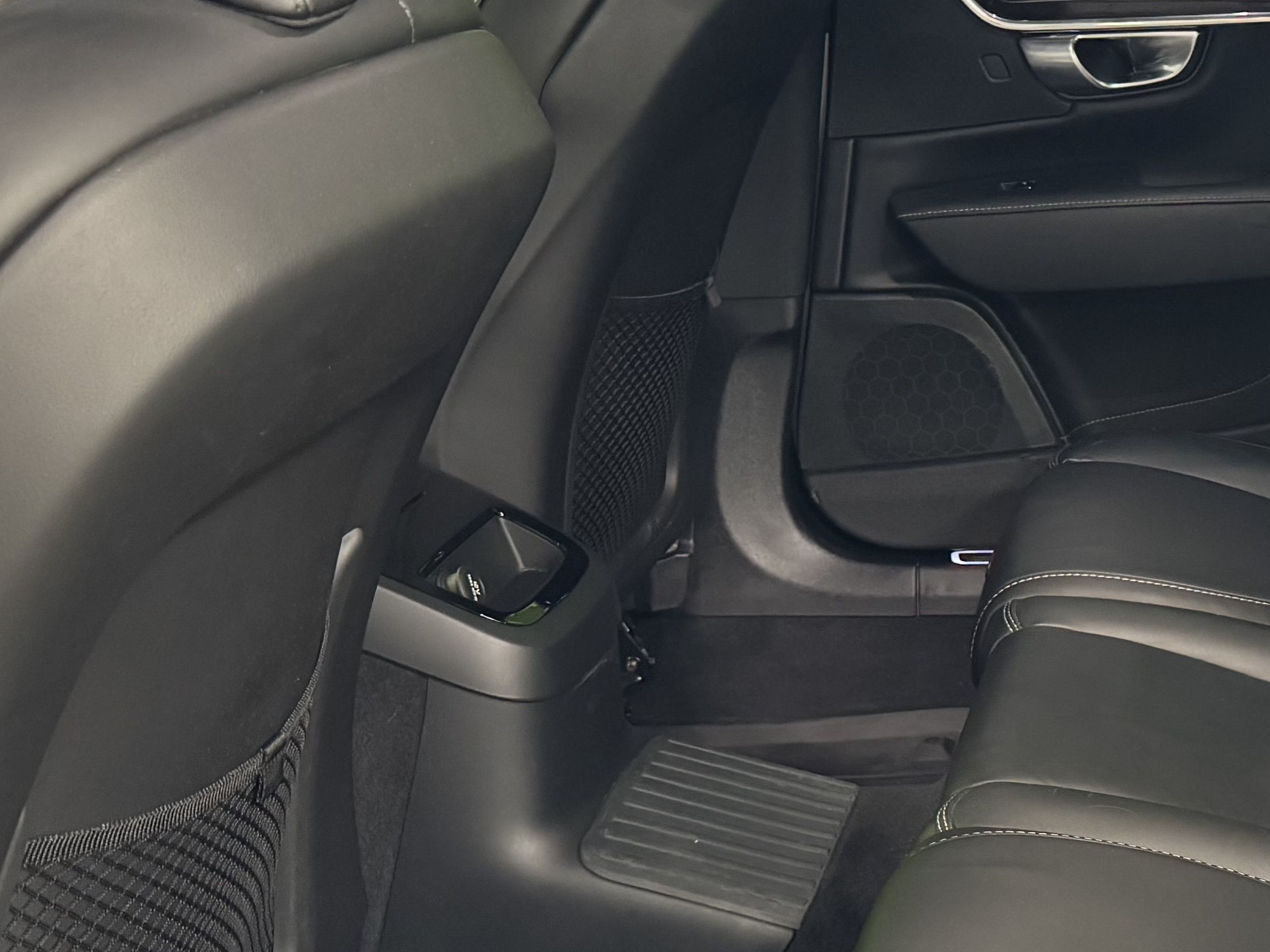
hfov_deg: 30.2
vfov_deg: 24.4
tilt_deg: -16.4
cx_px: 1229
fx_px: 2201
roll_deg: -0.1
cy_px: 494
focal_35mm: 60
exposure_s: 1/33
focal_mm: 6.76
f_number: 1.78
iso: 800
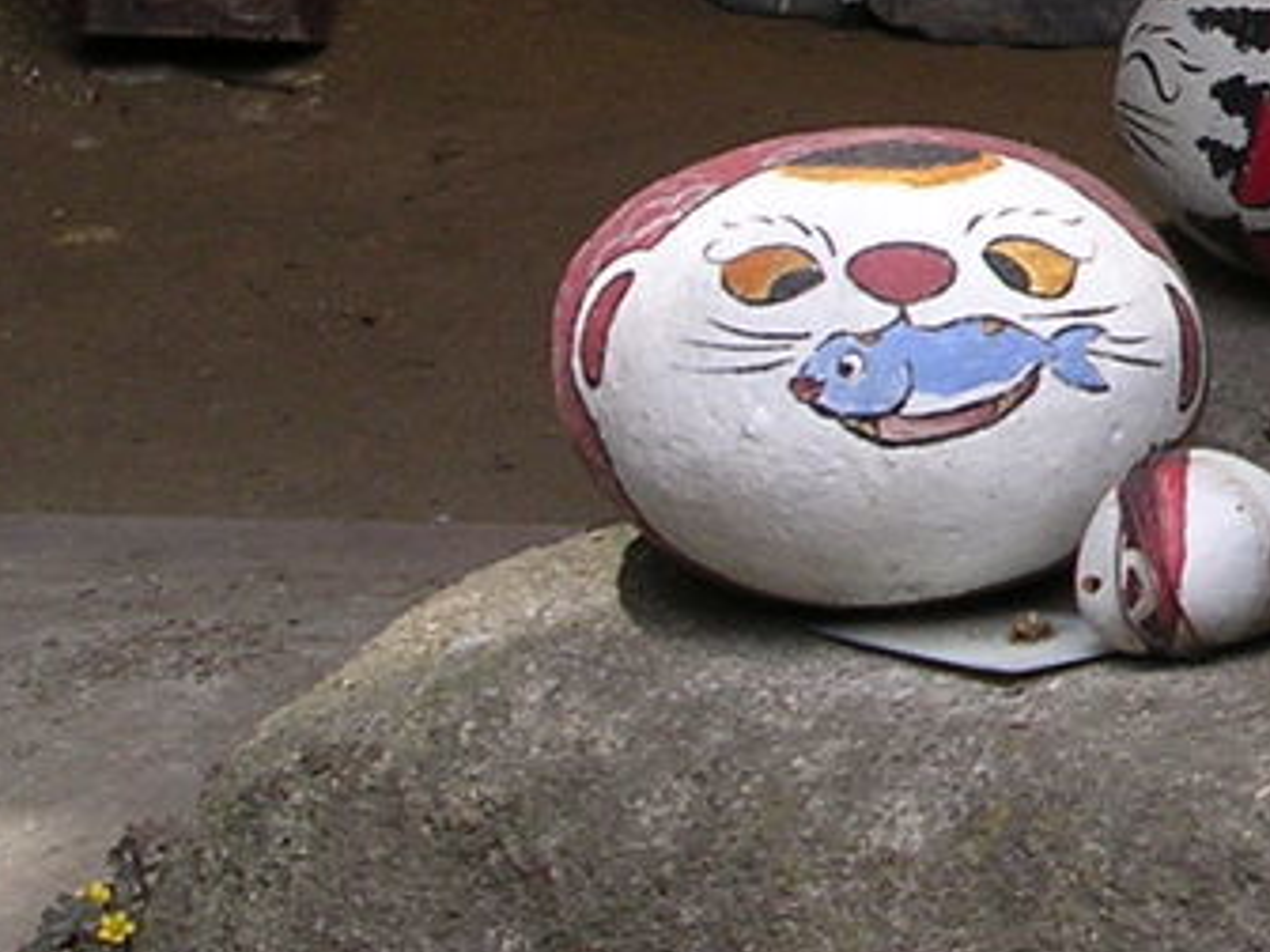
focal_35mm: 214
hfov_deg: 8.9
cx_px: 2098
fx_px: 7851
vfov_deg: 6.9
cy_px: -68
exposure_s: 1/262
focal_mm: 9.1
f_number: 3.4
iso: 100
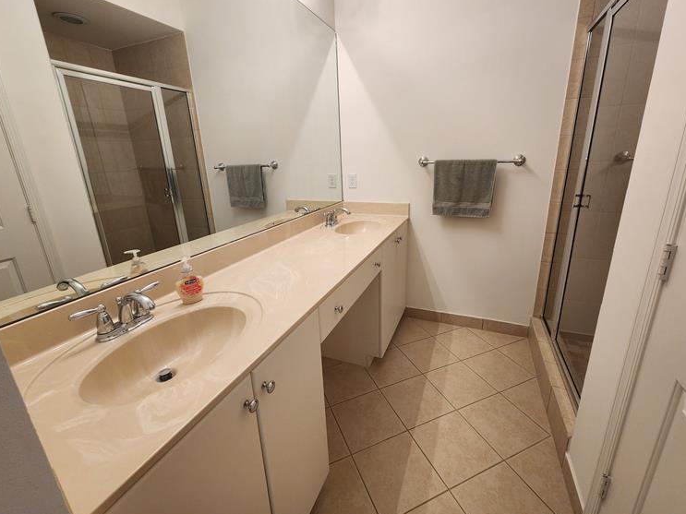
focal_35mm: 14
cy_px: 244
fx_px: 277
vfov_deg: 85.6
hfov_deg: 102.1
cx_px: 349
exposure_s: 1/60
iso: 125
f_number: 2.2
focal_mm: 2.2
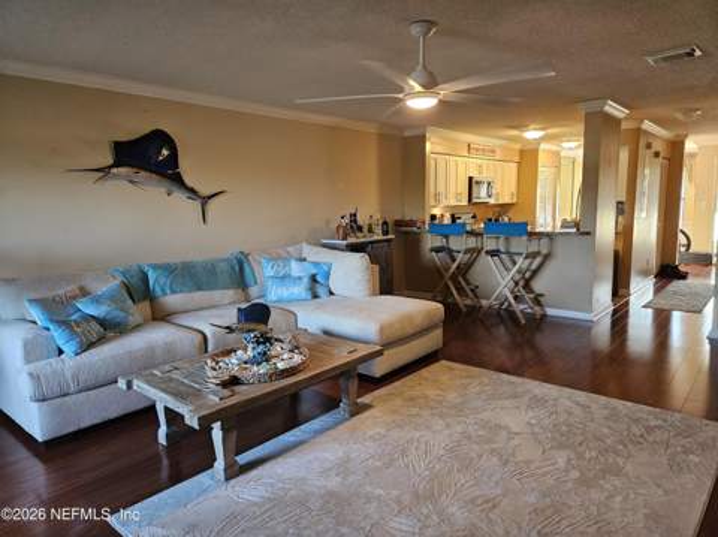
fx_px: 477
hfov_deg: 74.0
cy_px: 268
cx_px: 359
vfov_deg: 58.8
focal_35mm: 23
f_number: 1.8
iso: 800
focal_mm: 5.4
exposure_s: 1/120
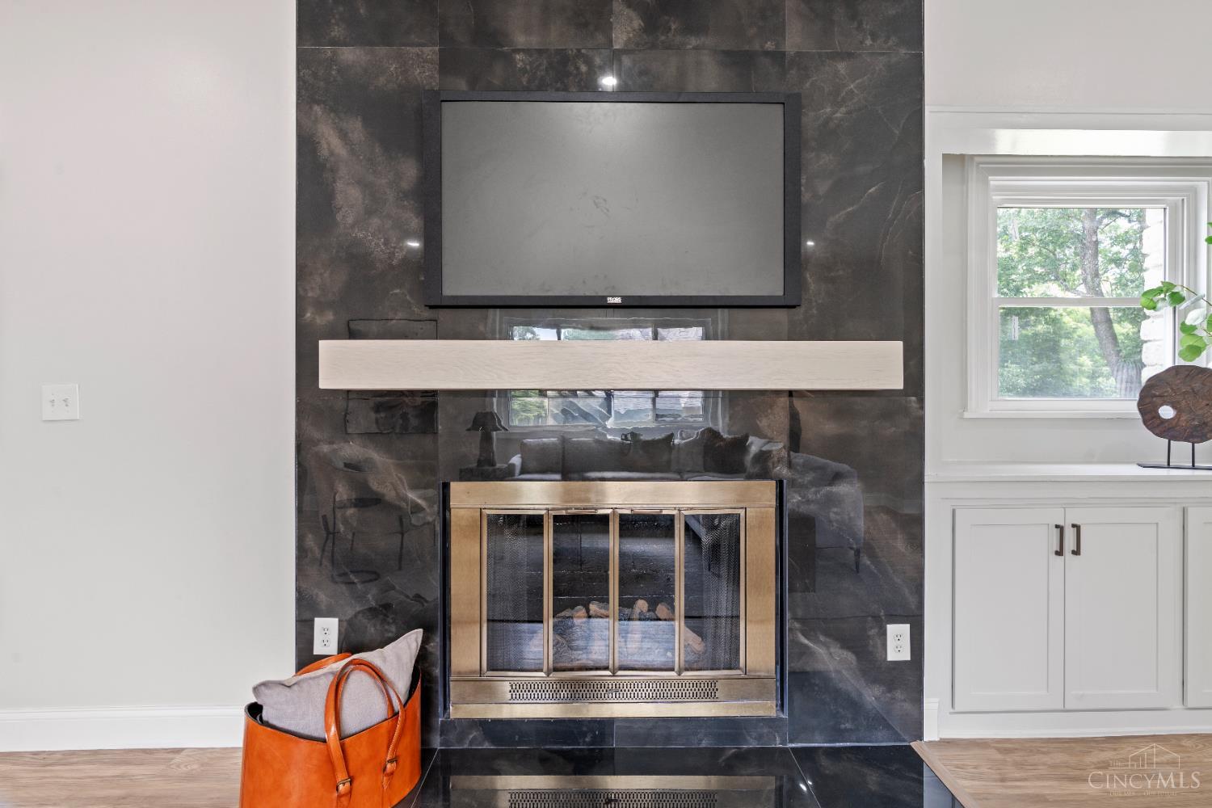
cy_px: 404
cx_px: 606
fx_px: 640
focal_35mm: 19
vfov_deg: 64.6
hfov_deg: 86.9
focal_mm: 19
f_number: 9
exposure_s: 1/3
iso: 200
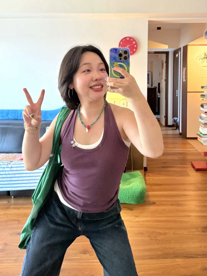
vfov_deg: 71.6
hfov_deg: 56.8
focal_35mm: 24
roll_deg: +1.5
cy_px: 138
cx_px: 104
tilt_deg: -10.9
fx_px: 191
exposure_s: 1/60
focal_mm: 6.76
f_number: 1.78
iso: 640
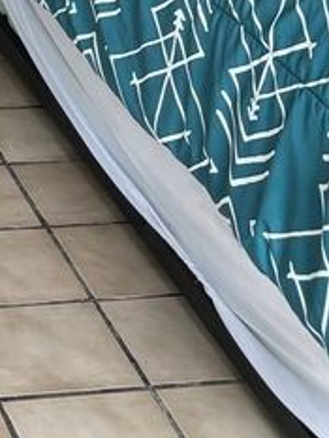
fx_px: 1697
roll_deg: -1.8
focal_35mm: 134
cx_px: -179
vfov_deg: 12.5
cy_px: -508
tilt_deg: -3.6
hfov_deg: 10.6
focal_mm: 5.96
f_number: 1.6
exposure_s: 1/60
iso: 160
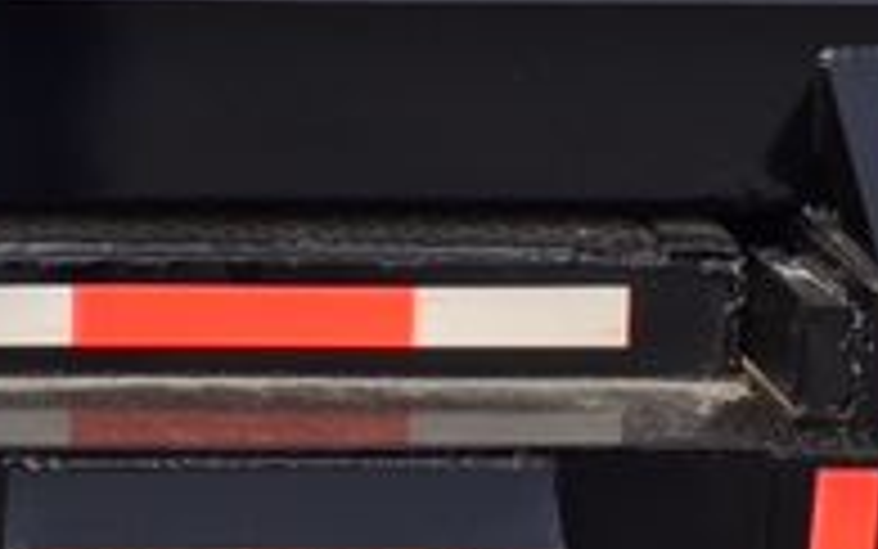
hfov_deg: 20.3
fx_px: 2417
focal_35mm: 101
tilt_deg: -12.2
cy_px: 45
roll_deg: +0.3
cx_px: 153
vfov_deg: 12.9
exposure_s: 1/416
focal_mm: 4.15
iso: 25
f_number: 2.2
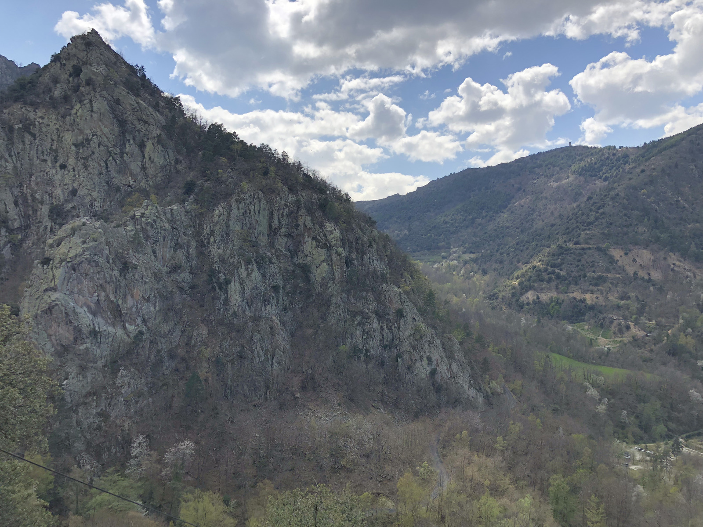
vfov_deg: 49.7
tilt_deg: +0.9
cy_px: 264
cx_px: 352
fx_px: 569
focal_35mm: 28
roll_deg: +0.3
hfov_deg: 63.4
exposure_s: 1/2525
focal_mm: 4
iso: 20
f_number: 1.8
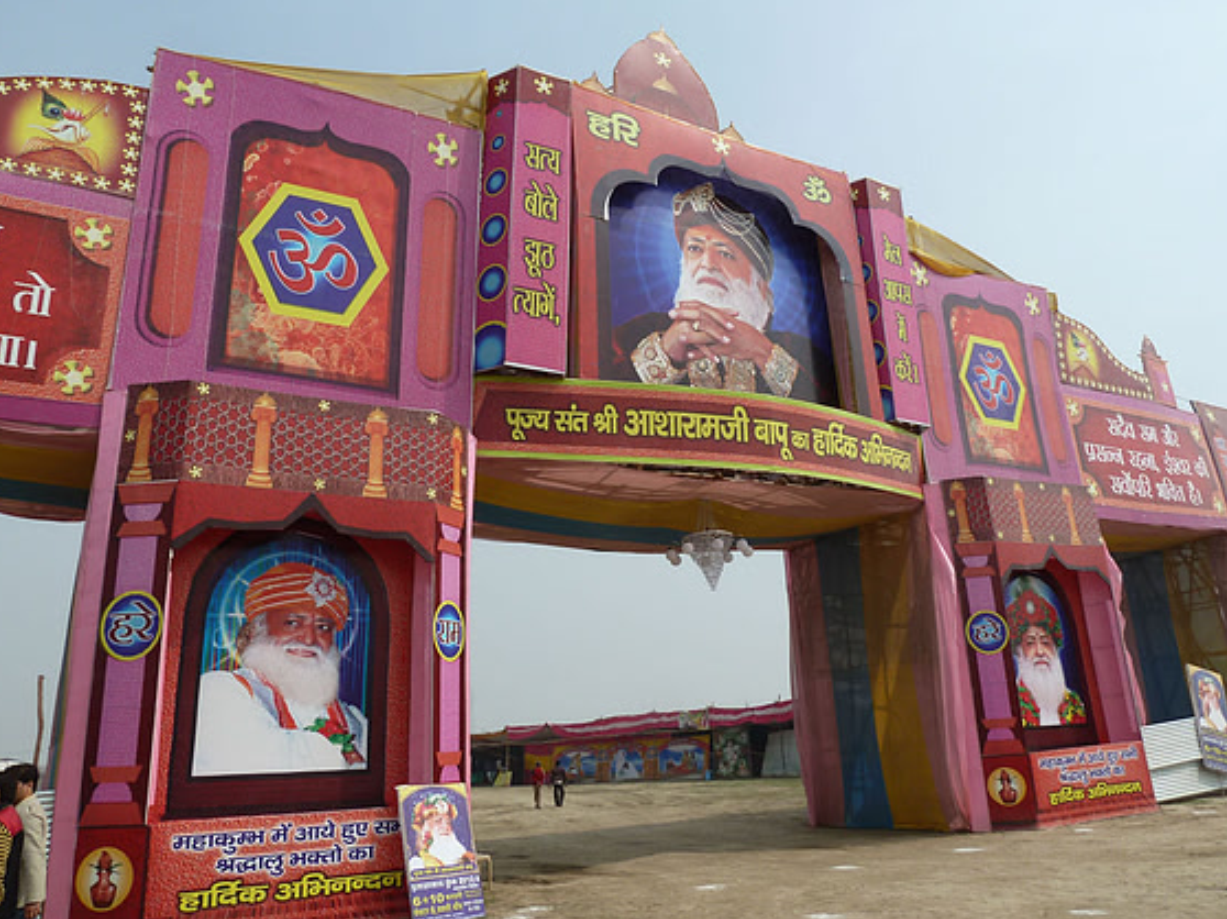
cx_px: 622
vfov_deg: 53.0
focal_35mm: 26
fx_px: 921
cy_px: 456
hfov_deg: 67.3
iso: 80
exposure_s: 1/400
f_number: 5.6
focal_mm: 4.1
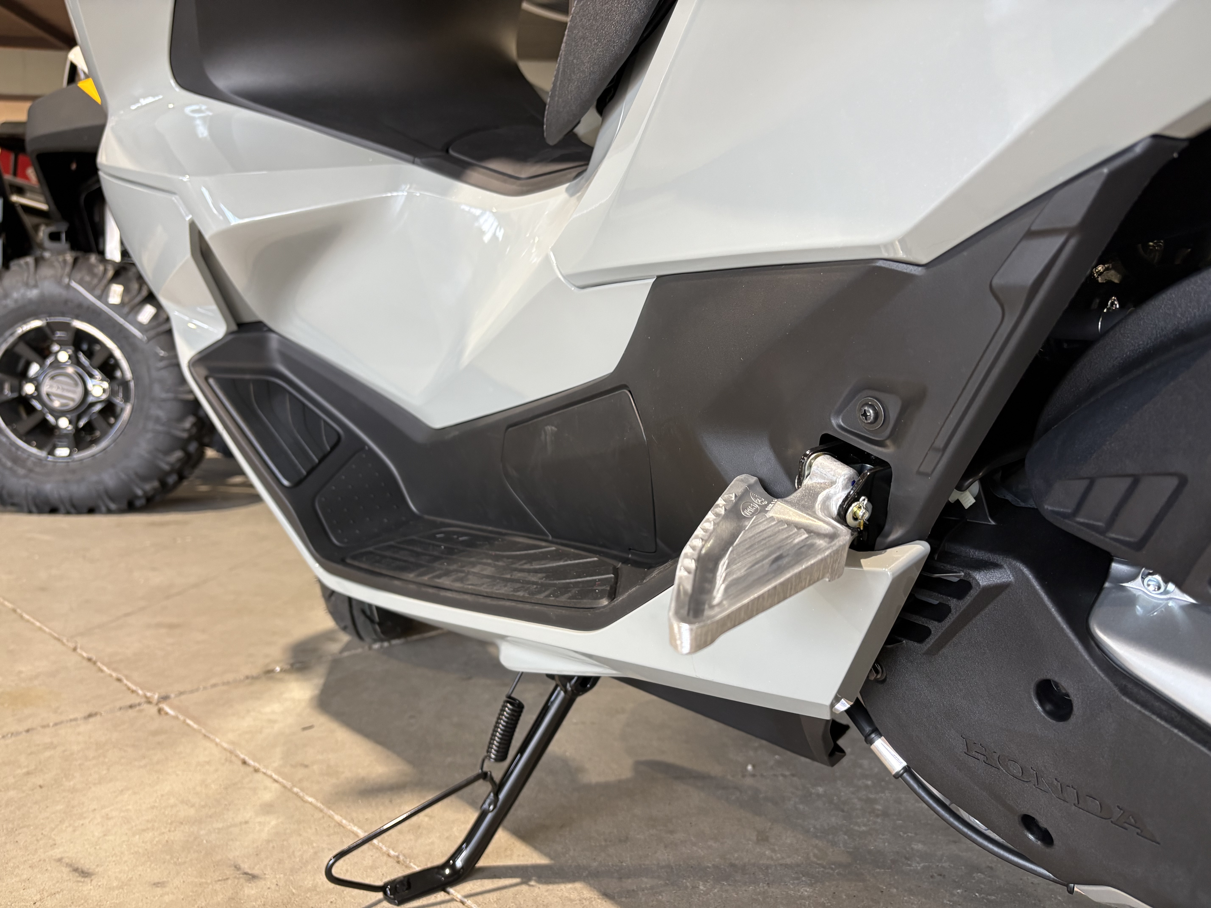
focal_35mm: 26
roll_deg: -0.7
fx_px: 910
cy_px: 454
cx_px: 606
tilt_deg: -4.2
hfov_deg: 67.3
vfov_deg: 53.1
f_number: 1.6
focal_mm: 5.96
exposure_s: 1/60
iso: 160
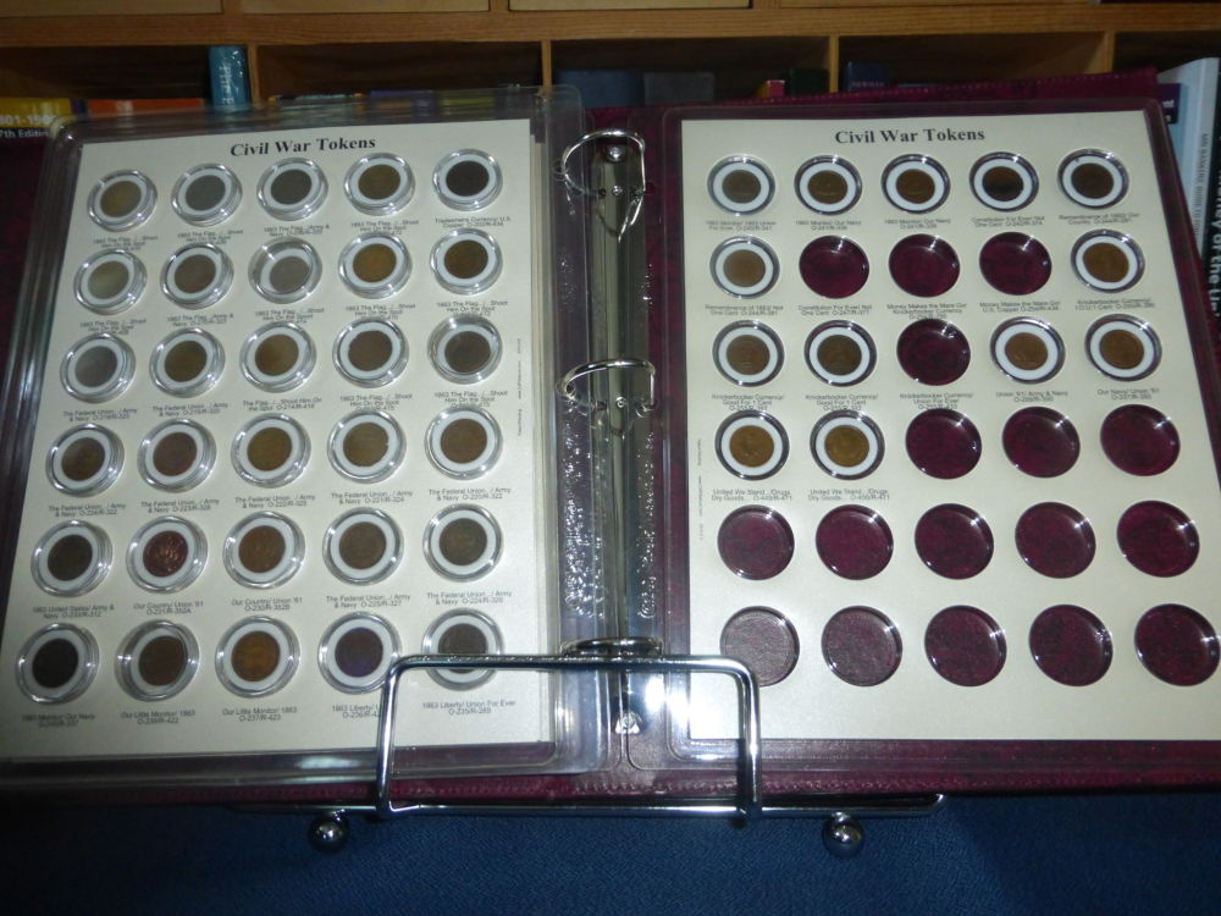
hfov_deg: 69.4
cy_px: 458
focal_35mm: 25
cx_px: 610
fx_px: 882
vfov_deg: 54.9
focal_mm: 4.3
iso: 400
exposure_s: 1/8
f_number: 3.3
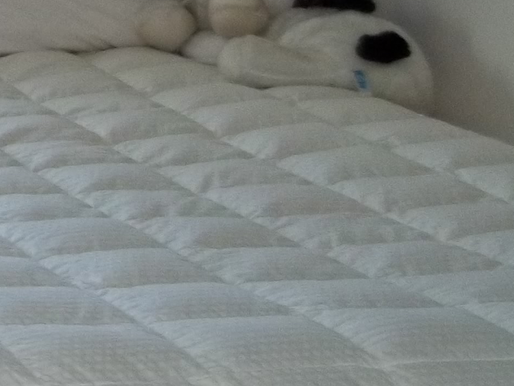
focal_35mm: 150
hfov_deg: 11.5
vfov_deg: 9.8
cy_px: -47
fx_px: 2228
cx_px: -612
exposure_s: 1/60
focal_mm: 5.9
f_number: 3.3
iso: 100
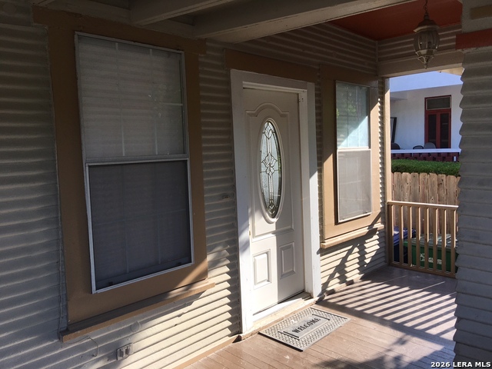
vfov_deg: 48.2
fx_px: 412
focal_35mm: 29
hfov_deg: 61.7
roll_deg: +2.1
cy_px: 184
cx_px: 246
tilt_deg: -3.4
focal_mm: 4.15
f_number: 2.2
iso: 25
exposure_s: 1/403
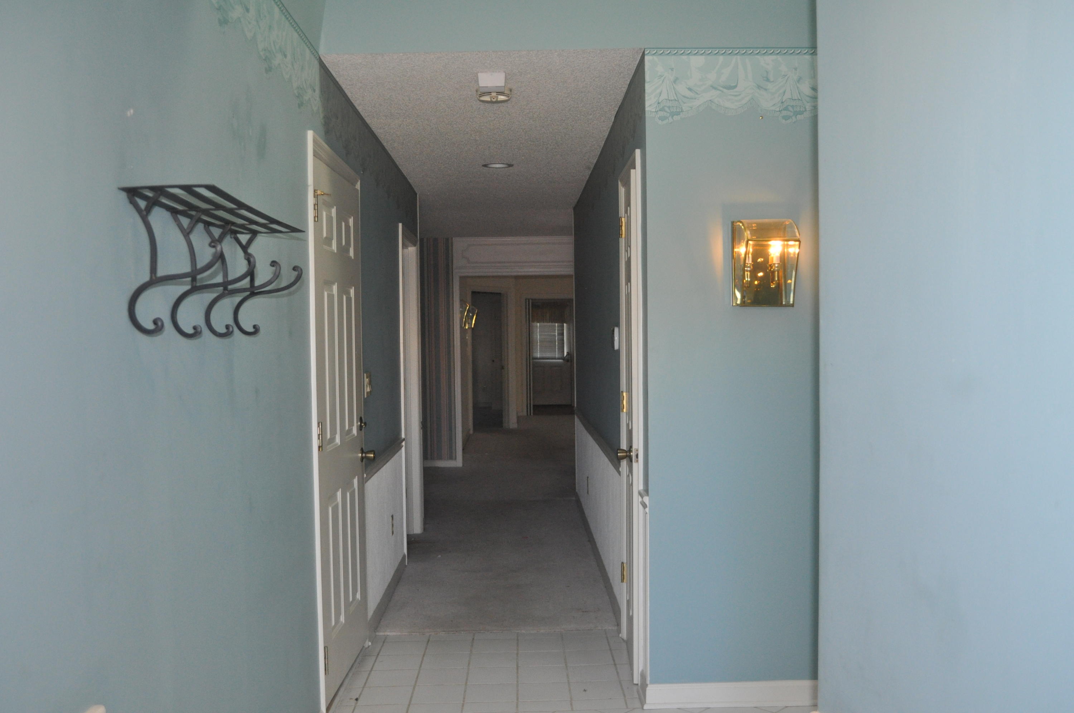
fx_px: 983
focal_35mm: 33
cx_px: 537
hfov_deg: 57.3
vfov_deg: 39.9
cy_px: 356
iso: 800
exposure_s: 1/125
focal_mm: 22
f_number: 4
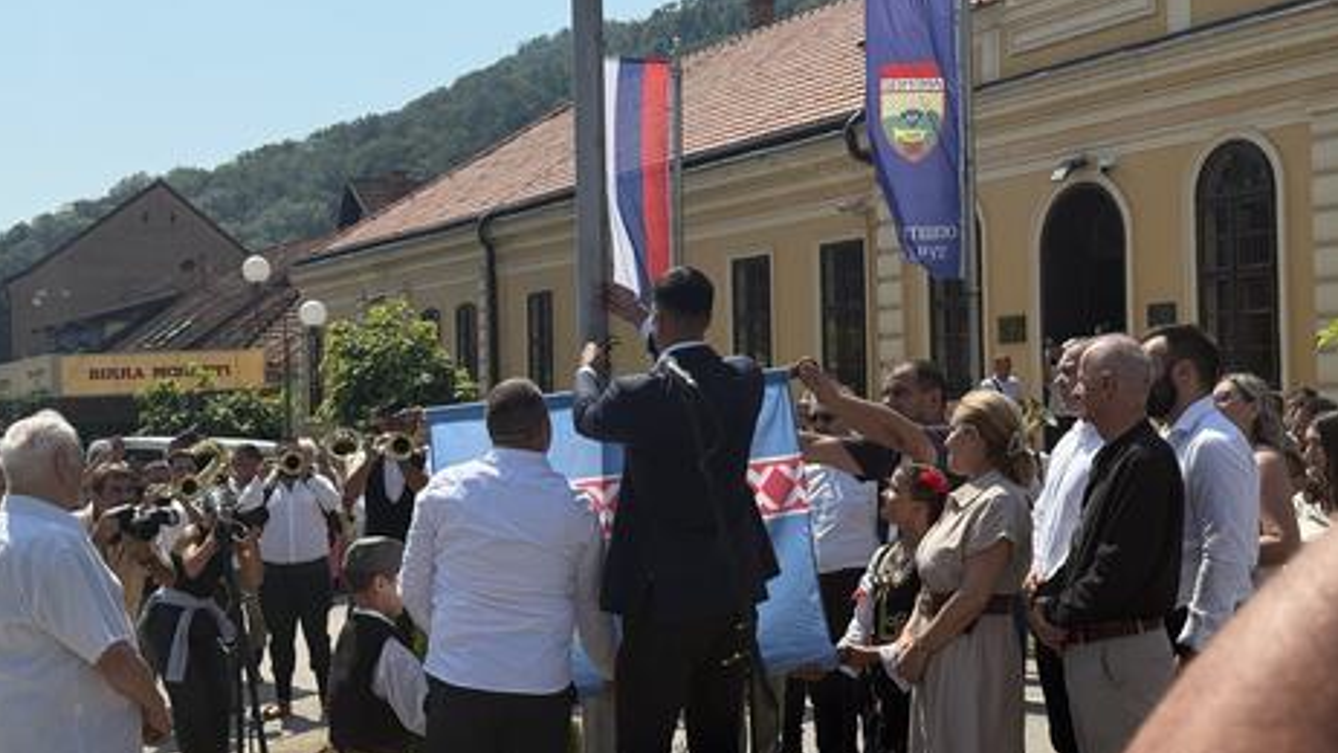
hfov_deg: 39.2
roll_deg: +0.6
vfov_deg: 22.6
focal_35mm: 53
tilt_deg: +2.5
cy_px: 355
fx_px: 1881
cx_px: 663
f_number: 1.78
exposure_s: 1/7143
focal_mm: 6.76
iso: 100
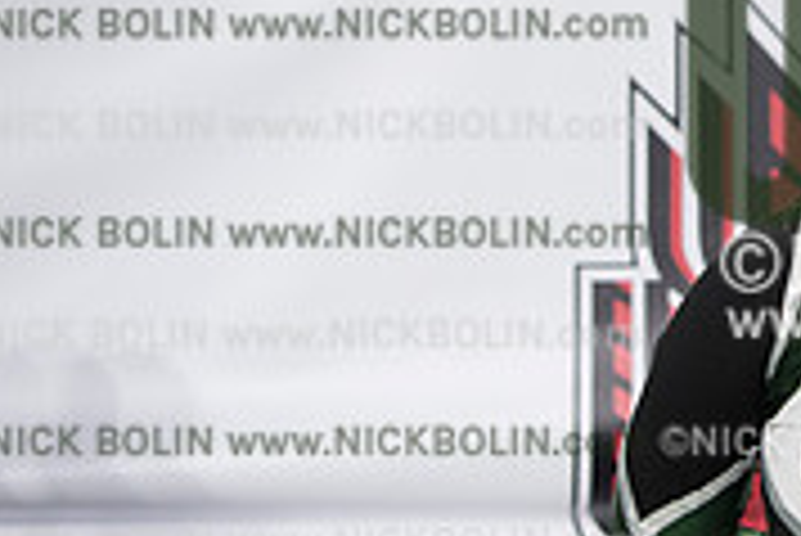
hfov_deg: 17.4
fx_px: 2472
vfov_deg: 12.3
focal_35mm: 111
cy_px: 128
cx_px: 1004
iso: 1250
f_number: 2.8
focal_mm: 34
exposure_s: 1/800
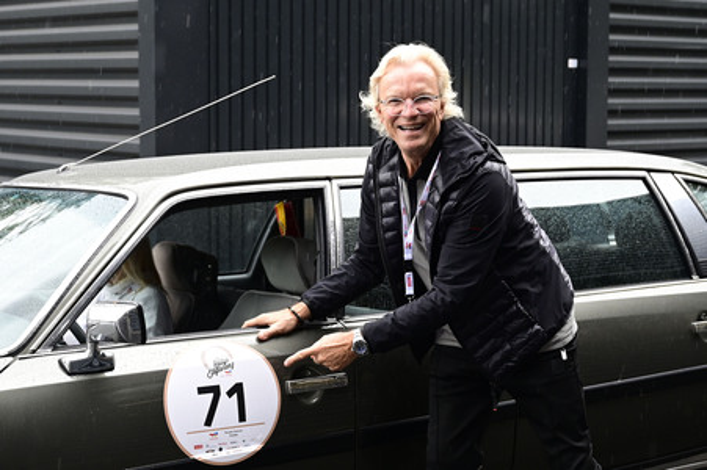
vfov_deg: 29.8
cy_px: 235
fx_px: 883
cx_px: 354
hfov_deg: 43.6
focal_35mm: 45
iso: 1600
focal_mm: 45
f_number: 4
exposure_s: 1/320
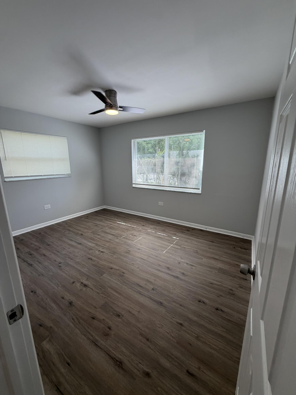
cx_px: 148
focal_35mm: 14
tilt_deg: -12.1
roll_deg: -0.2
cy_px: 198
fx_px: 160
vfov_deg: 102.1
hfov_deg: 85.7
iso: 80
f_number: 2.2
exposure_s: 1/111
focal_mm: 2.22
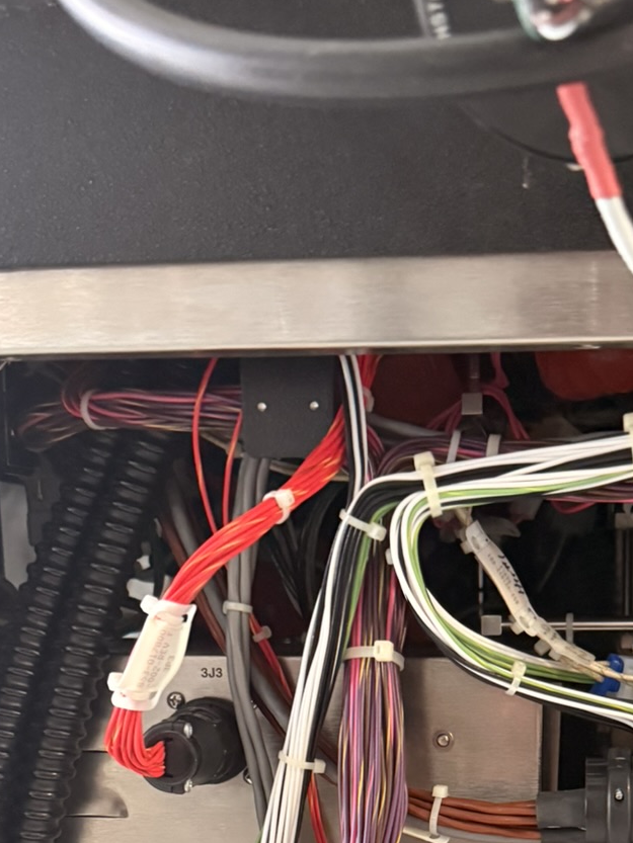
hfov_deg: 24.7
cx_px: 432
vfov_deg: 29.5
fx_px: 1438
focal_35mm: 59
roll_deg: +0.3
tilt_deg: -11.3
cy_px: 927
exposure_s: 1/40
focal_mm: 6.76
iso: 1000
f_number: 1.78
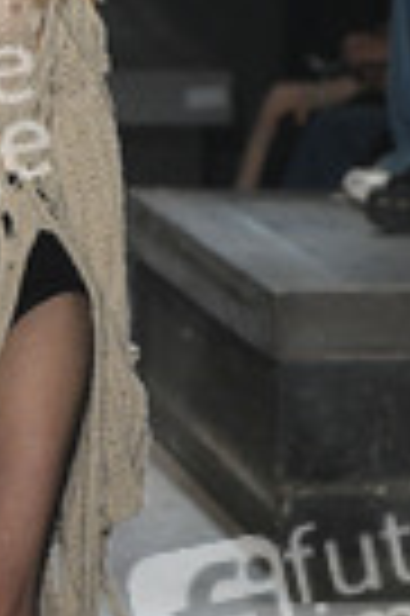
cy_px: 378
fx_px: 11371
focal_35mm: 664
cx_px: -50
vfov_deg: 3.1
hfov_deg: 2.1
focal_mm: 190
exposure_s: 1/400
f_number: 7.1
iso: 2500
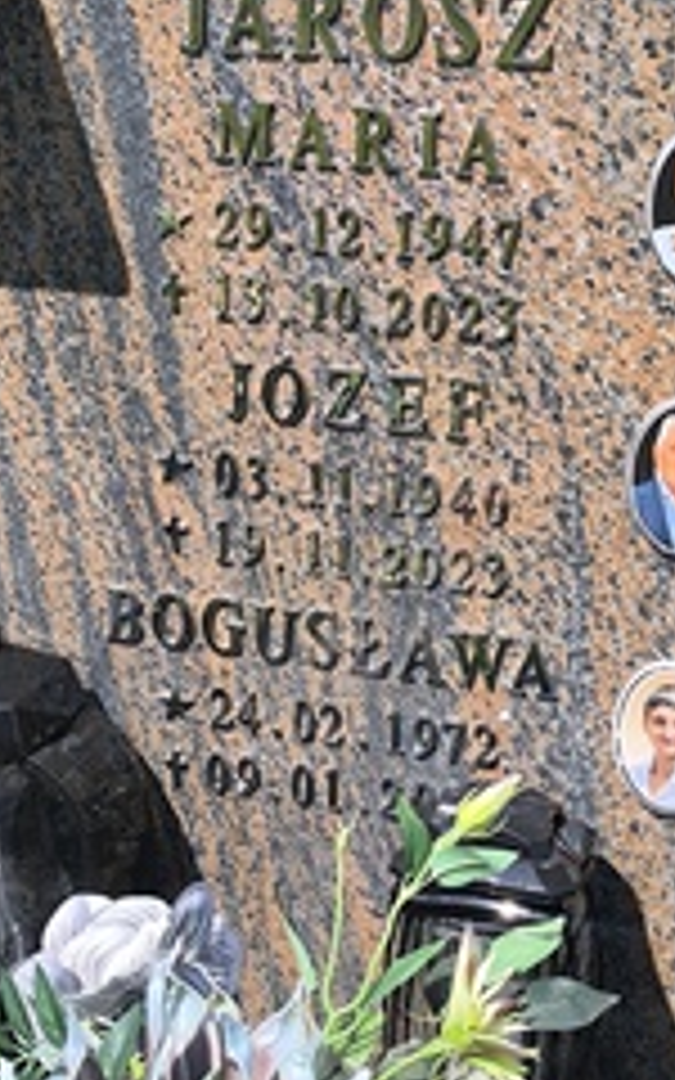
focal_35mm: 83
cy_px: 500
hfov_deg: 15.7
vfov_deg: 24.9
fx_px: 2443
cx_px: 184
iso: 50
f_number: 1.65
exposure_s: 1/952
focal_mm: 6.14
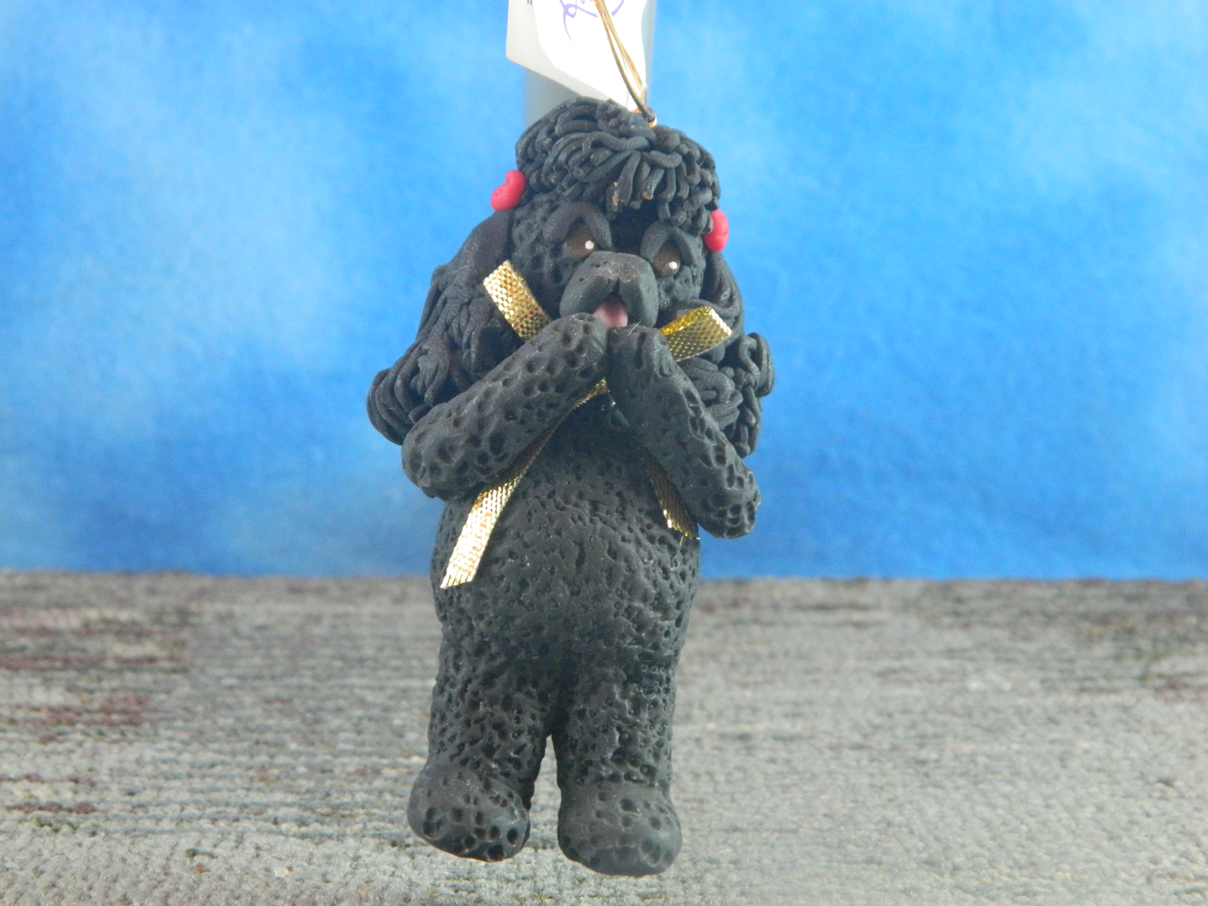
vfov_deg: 21.0
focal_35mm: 70
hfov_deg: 27.8
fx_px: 2443
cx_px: 604
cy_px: 453
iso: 400
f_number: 4
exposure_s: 1/13
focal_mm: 12.6
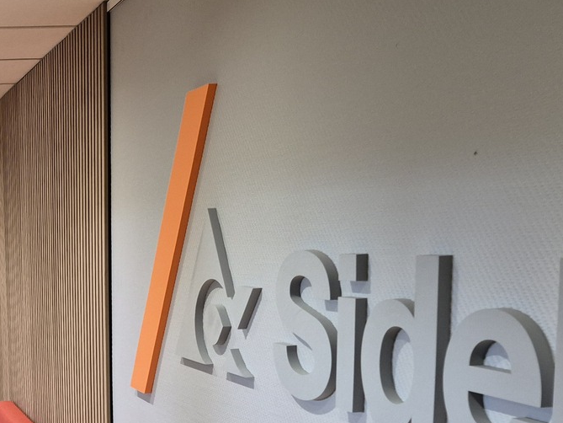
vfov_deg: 25.9
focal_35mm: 55
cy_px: 367
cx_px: -19
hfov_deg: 31.8
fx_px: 895
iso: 400
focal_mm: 5.4
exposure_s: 1/100
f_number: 1.8
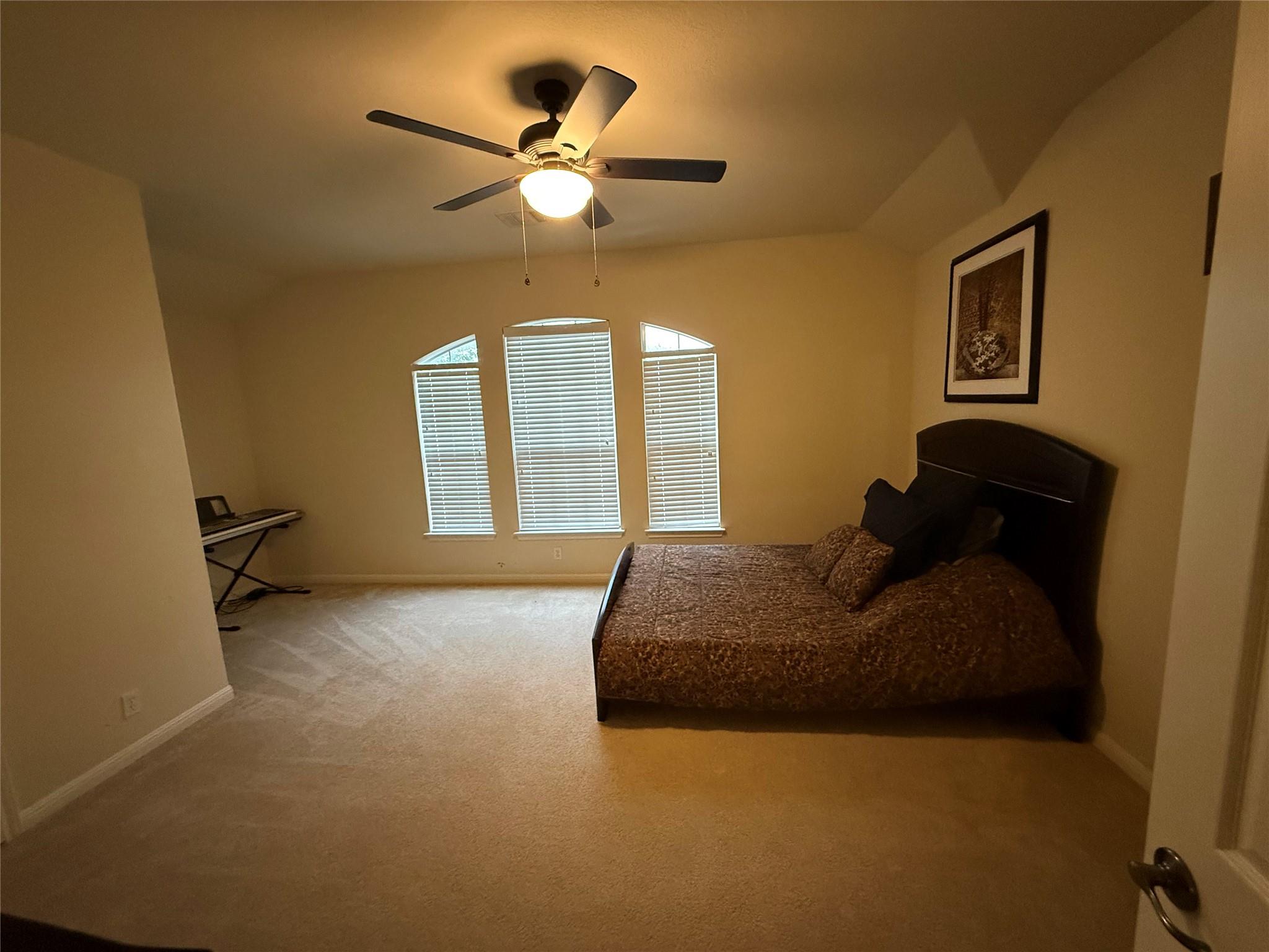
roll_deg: +2.8
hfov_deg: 102.1
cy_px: 476
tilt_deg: -7.6
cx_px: 634
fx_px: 513
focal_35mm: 14
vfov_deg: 85.7
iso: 800
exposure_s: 1/60
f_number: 2.2
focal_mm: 2.22
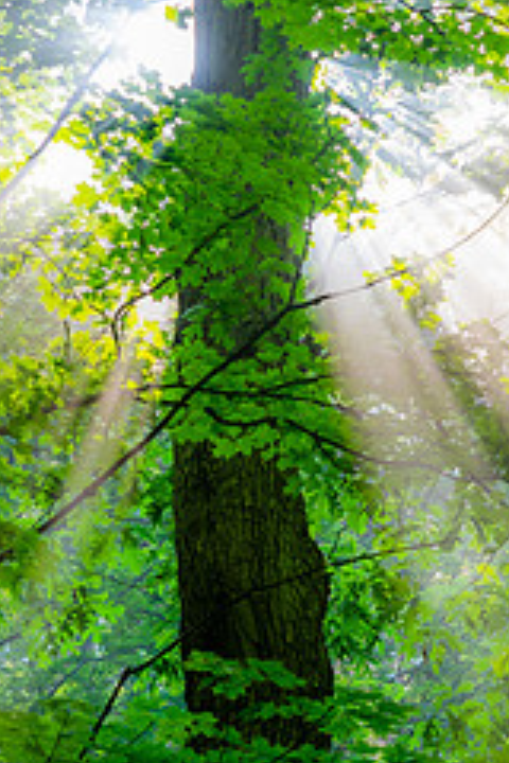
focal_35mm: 184
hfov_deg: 7.5
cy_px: 566
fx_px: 3902
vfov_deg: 11.2
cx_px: 410
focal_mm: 98
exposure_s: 1/25
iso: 100
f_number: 11
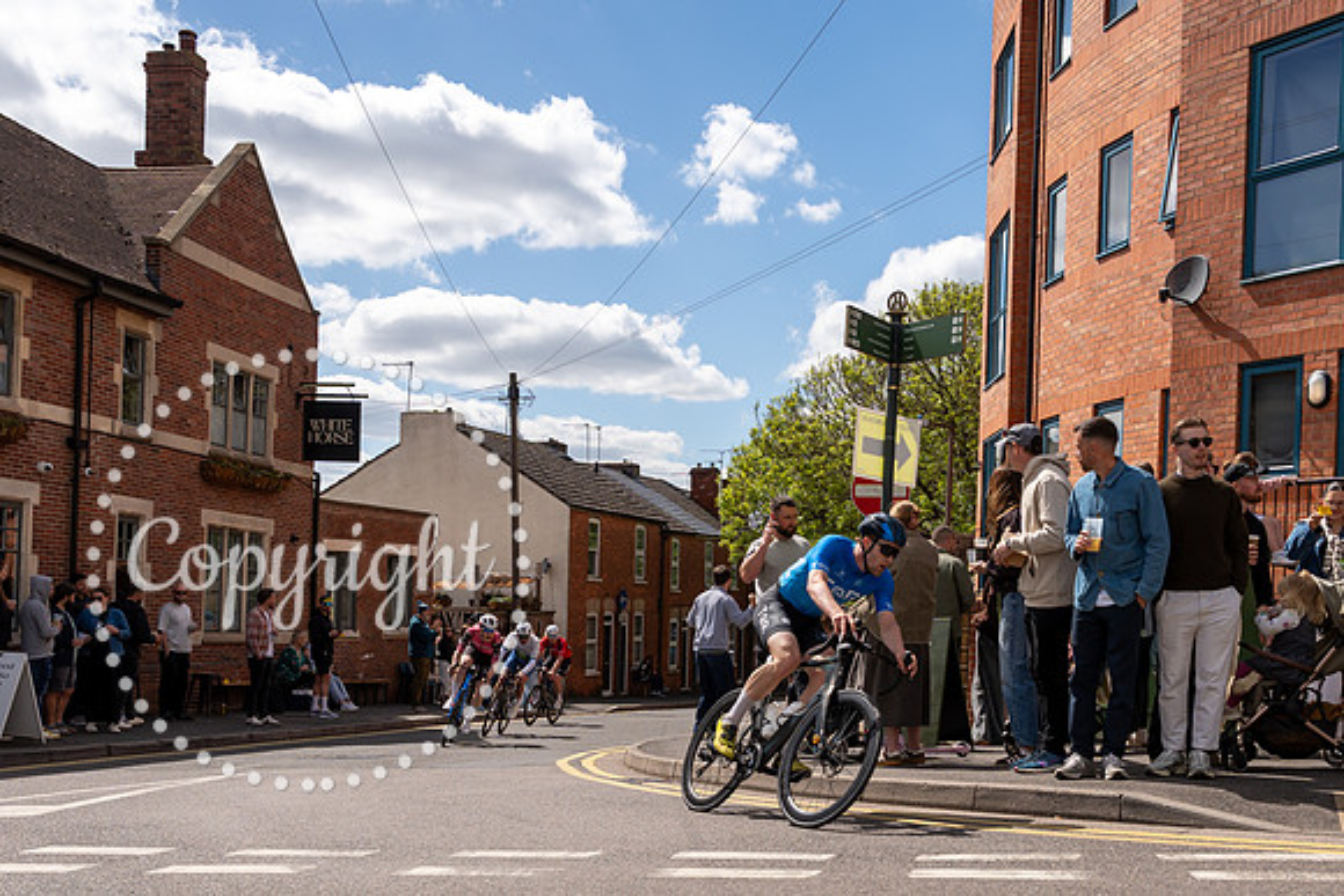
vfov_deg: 34.4
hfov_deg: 50.2
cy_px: 625
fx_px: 1431
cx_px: 757
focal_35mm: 38
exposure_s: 1/1000
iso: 125
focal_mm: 25
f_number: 5
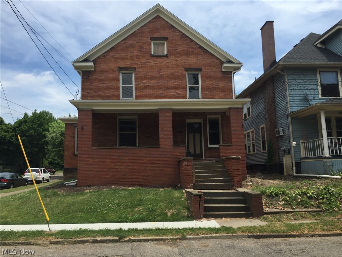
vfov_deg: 48.2
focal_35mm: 29
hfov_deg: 61.7
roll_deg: +0.6
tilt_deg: +8.6
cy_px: 128
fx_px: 287
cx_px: 171
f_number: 2.2
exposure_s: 1/1980
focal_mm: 4.15
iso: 32
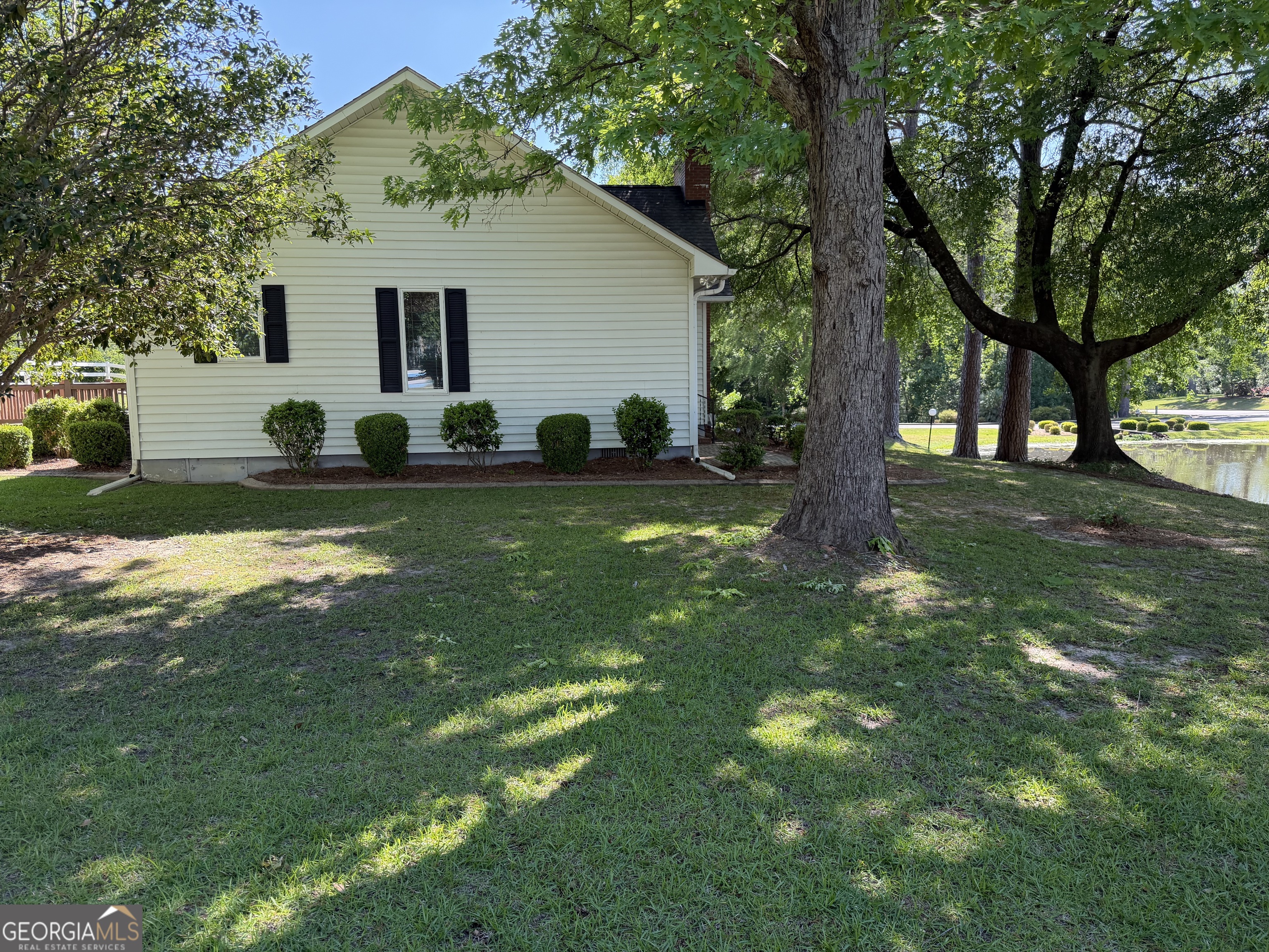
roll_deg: +1.3
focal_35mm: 24
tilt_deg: -5.3
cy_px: 476
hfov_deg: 71.6
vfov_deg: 56.8
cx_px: 634
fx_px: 880
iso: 100
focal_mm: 6.76
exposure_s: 1/575
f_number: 1.78
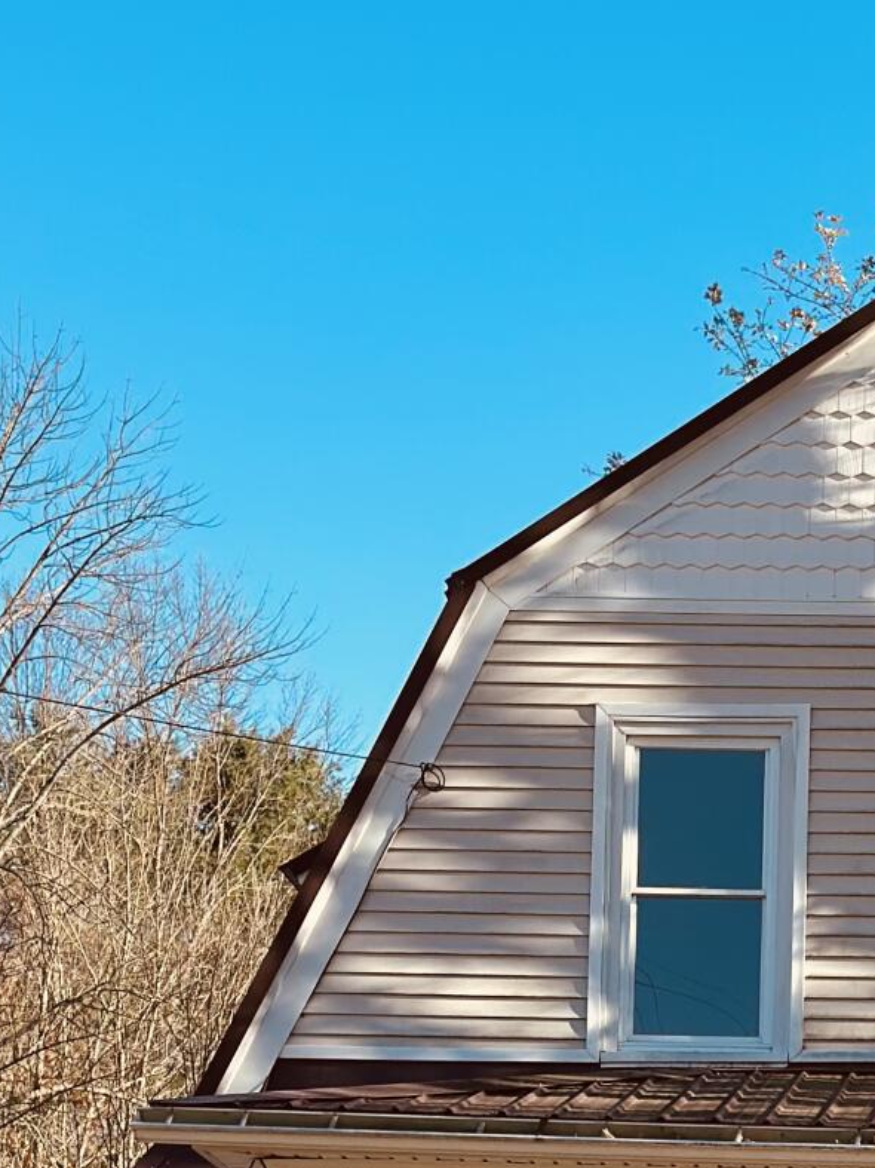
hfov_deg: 11.9
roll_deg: -0.6
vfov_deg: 15.6
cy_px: 1364
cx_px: 977
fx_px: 4113
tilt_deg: +5.7
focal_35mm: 122
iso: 100
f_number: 1.78
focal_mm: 6.86
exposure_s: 1/2304
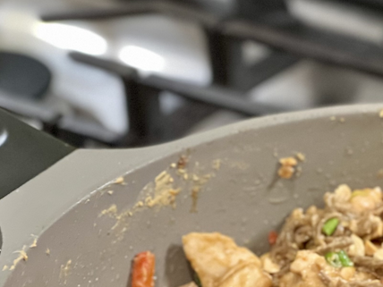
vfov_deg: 8.2
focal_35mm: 180
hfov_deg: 10.8
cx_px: 432
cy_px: 316
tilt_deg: -33.5
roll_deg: +5.9
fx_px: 1992
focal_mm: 9
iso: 320
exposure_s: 1/24
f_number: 2.8
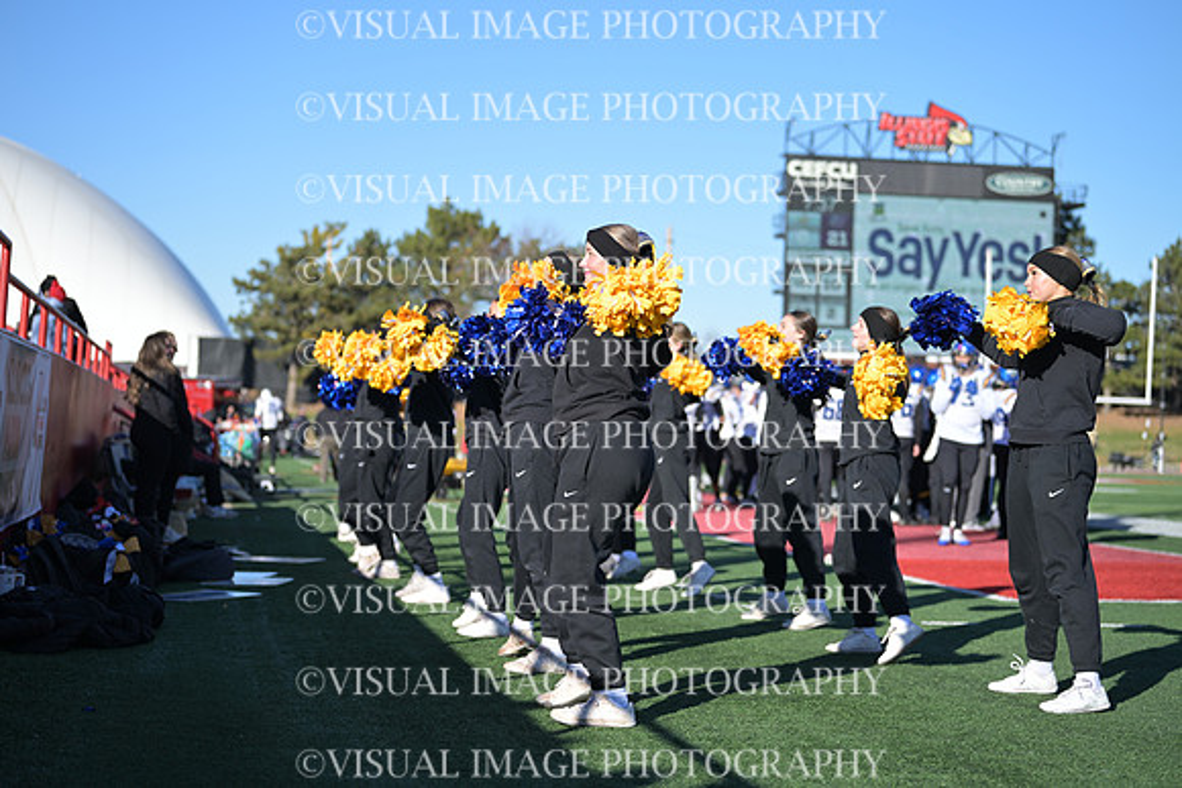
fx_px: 2299
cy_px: 394
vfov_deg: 19.5
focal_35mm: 70
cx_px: 591
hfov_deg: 28.8
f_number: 2.8
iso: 110
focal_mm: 70
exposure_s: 1/1600
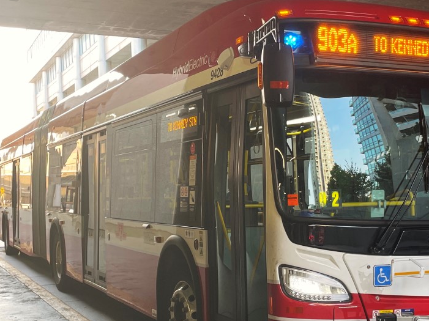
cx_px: 280
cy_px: 182
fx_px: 471
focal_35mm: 38
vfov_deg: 37.6
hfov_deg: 48.3
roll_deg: +2.3
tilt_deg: +1.8
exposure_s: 1/120
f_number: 1.6
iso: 50
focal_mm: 4.2
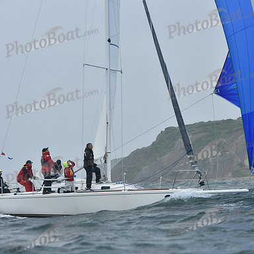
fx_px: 1303
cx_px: 133
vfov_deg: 11.1
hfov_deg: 11.1
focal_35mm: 157
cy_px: 126
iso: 320
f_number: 5.6
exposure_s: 1/1000
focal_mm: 122
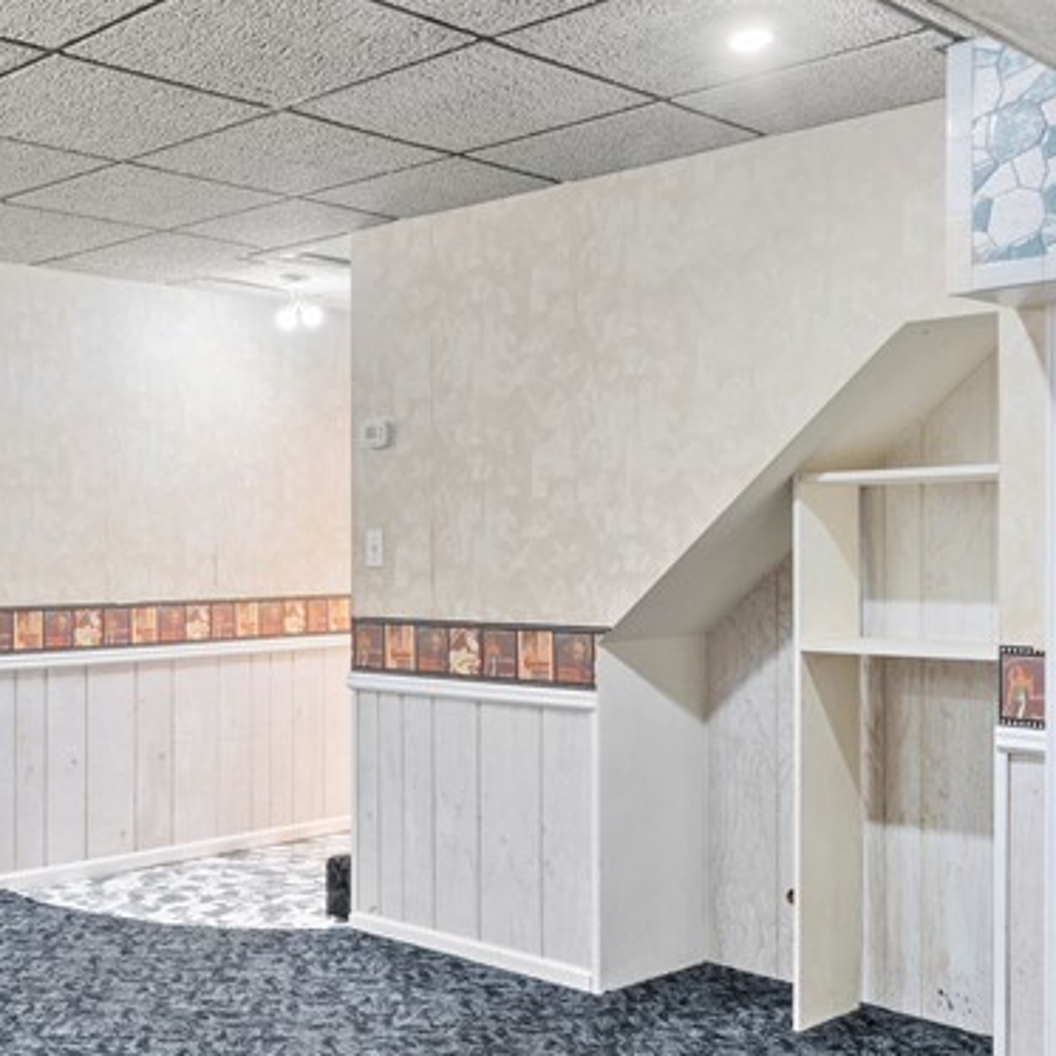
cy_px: 590
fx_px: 1450
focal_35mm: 42
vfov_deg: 40.0
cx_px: 280
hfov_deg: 39.1
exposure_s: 6
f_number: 10
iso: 400
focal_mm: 17
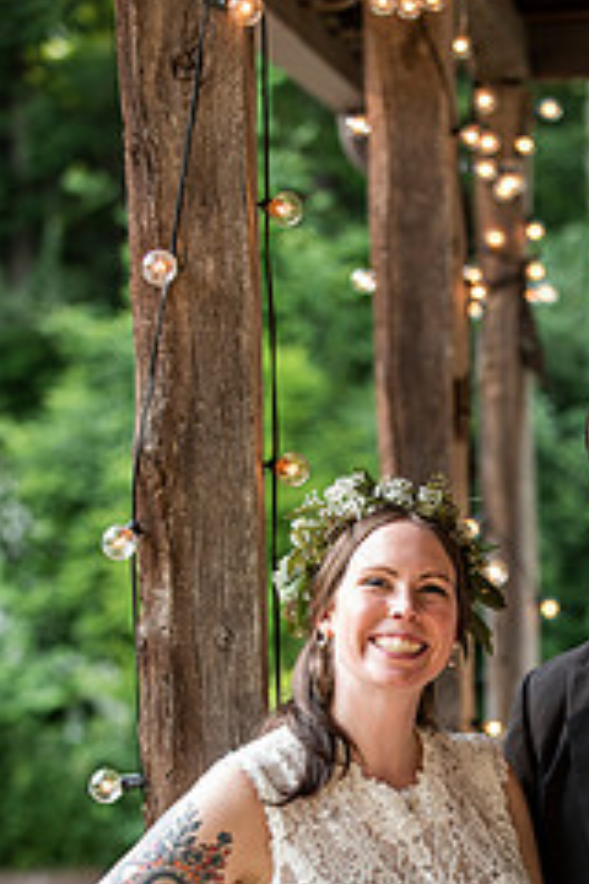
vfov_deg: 13.3
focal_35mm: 154
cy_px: 689
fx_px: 3779
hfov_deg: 8.9
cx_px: 486
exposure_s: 1/500
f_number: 3.2
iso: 400
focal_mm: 82
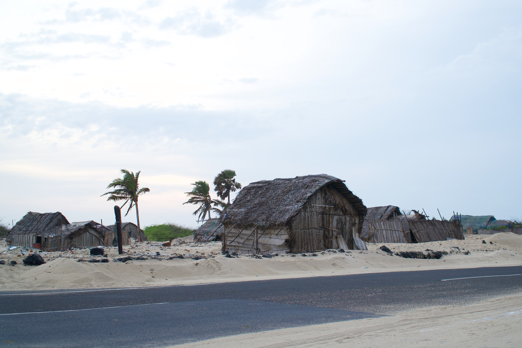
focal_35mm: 38
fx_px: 544
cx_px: 261
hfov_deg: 51.3
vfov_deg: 35.5
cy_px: 174
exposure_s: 1/160
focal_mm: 25
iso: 100
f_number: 4
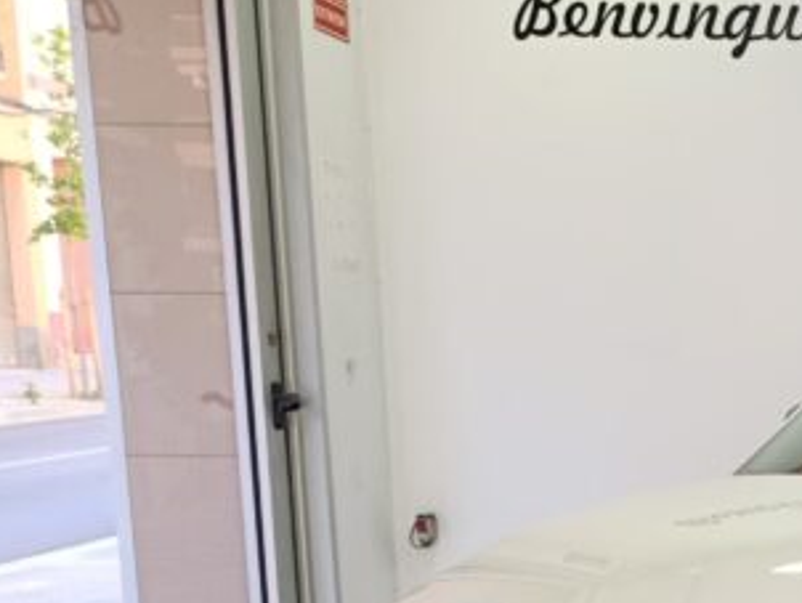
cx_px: 1137
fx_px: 1809
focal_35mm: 78
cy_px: 756
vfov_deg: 17.8
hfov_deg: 21.7
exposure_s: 1/100
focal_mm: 6.11
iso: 192
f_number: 1.65
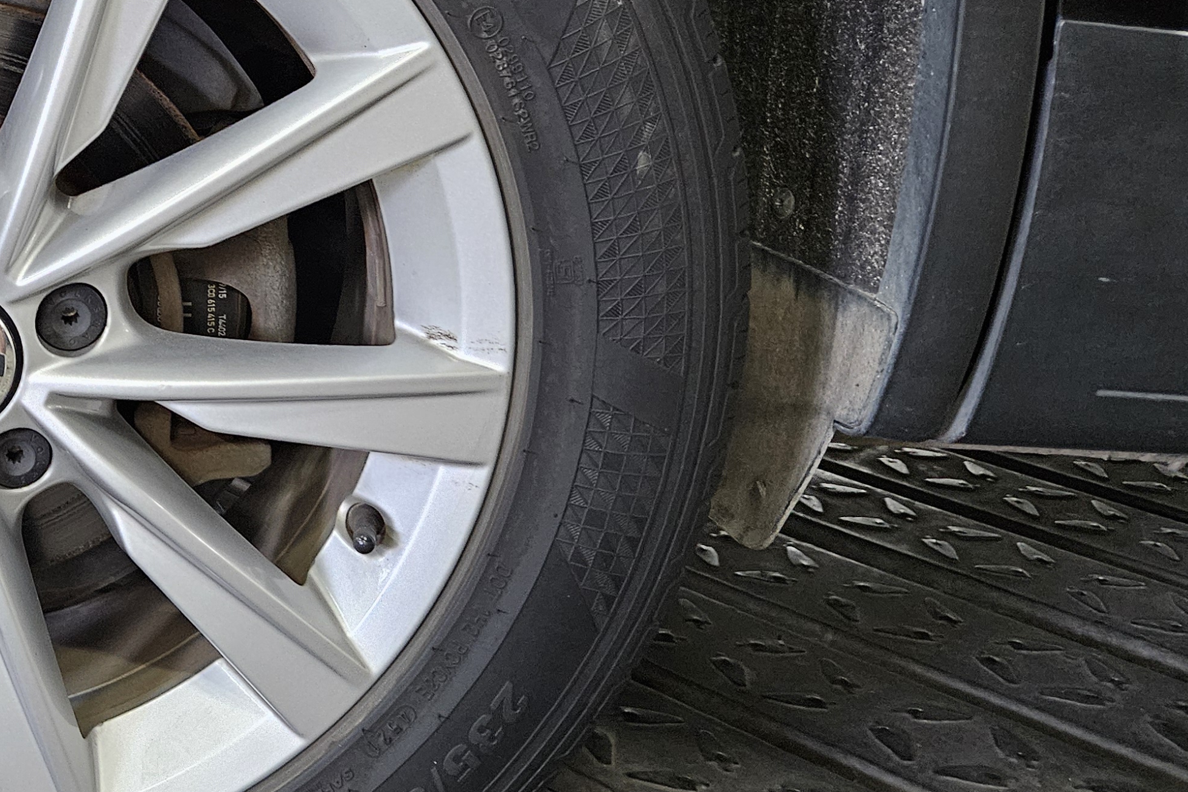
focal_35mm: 49
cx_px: 36
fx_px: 1617
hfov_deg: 36.7
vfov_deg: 27.4
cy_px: 273
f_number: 1.8
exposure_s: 1/60
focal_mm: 5.4
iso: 640
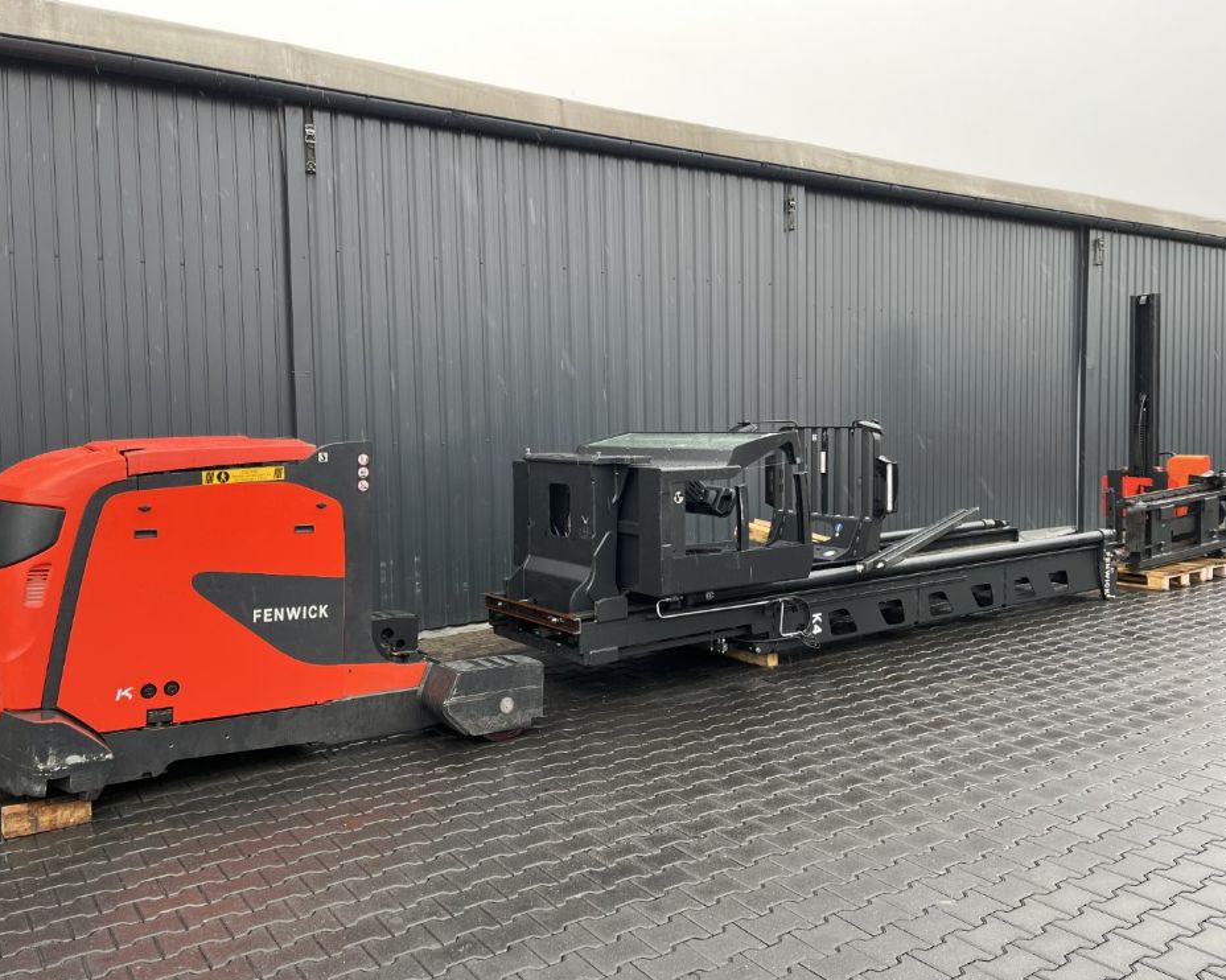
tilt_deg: -3.6
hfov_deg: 62.2
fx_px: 1016
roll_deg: +0.7
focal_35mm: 28
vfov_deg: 51.5
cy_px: 475
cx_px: 591
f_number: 1.6
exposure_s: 1/288
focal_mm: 5.1
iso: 40
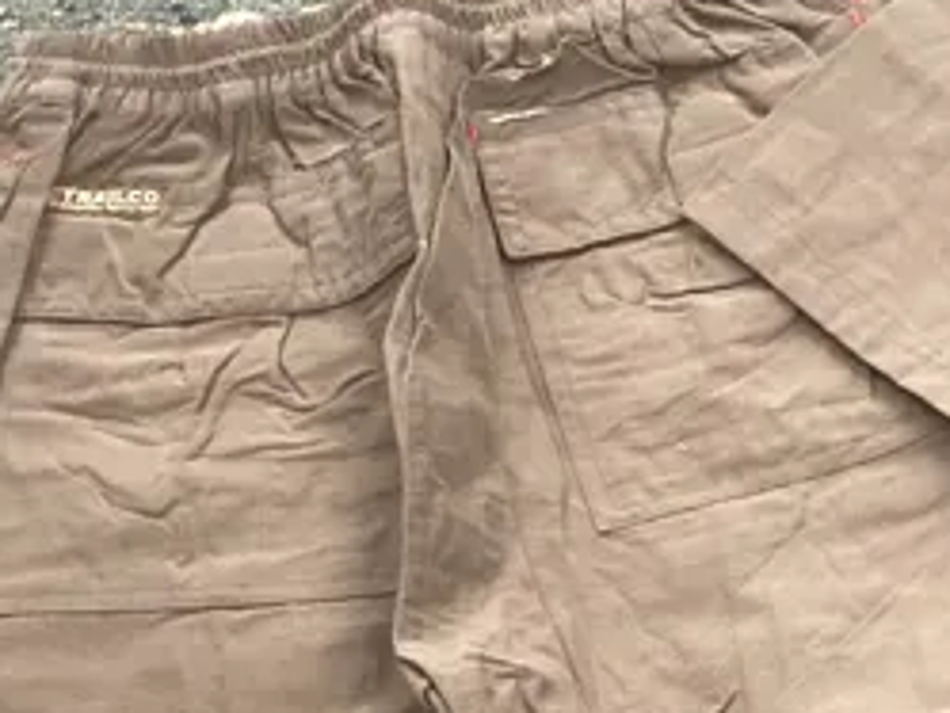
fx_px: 3158
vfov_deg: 12.4
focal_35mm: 115
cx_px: 1248
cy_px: 980
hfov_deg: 16.2
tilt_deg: -66.2
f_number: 1.8
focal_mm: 3.99
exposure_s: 1/50
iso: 250
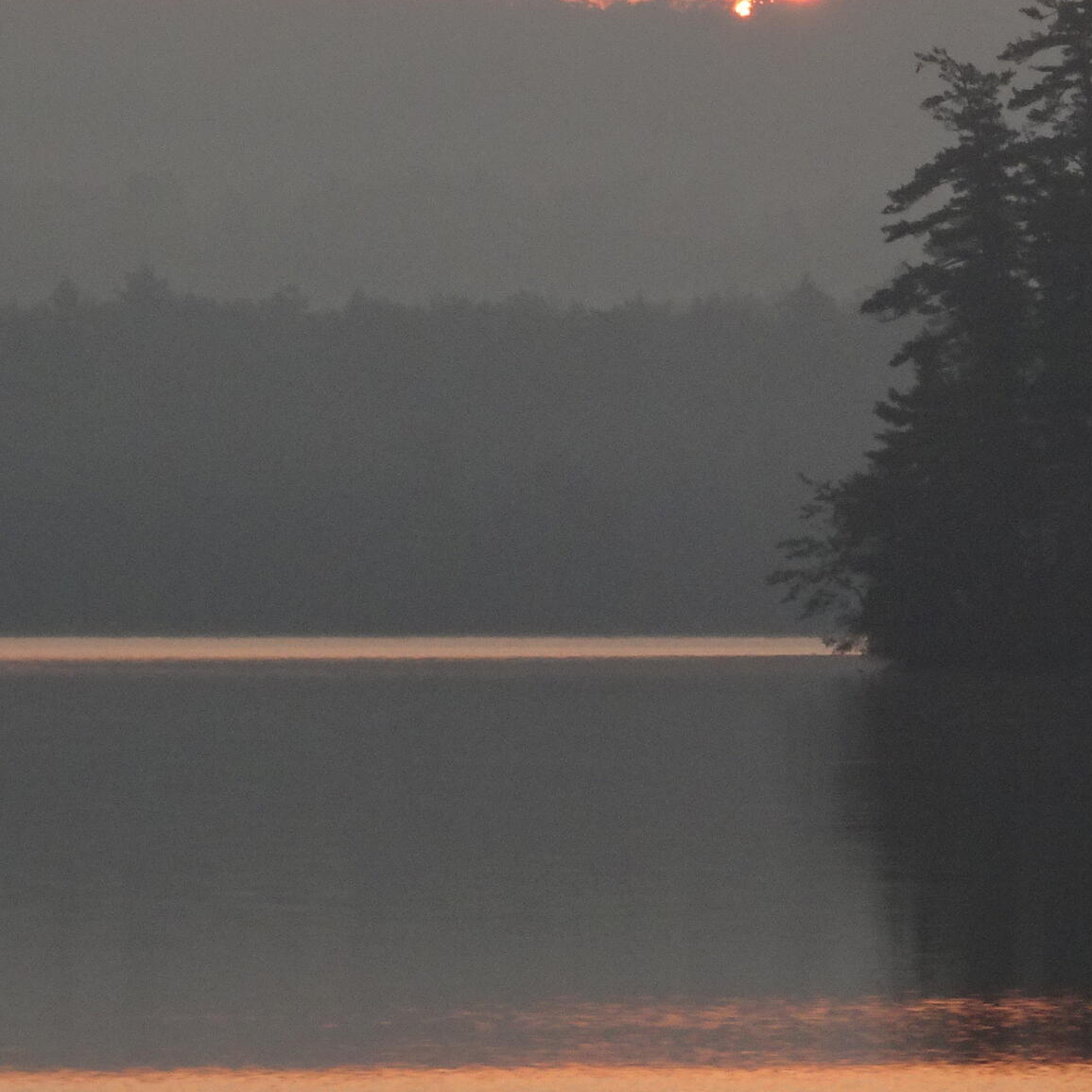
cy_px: 348
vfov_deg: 3.0
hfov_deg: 3.0
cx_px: 783
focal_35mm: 583
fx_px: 20807
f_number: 6.3
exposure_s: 1/250
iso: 160
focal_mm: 43.45
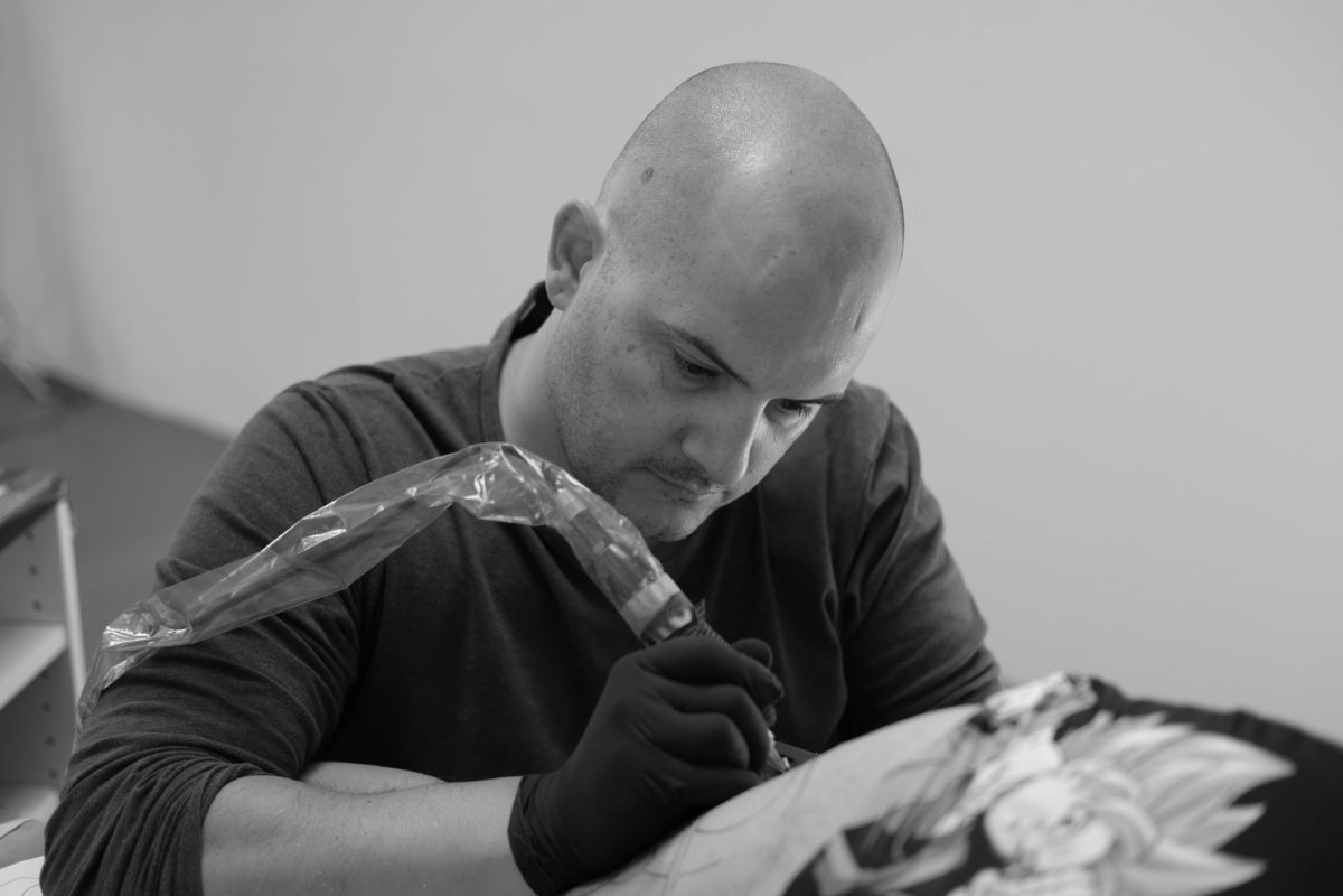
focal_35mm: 53
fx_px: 1977
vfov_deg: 25.5
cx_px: 672
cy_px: 448
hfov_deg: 37.5
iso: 200
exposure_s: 1/160
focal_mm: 35
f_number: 2
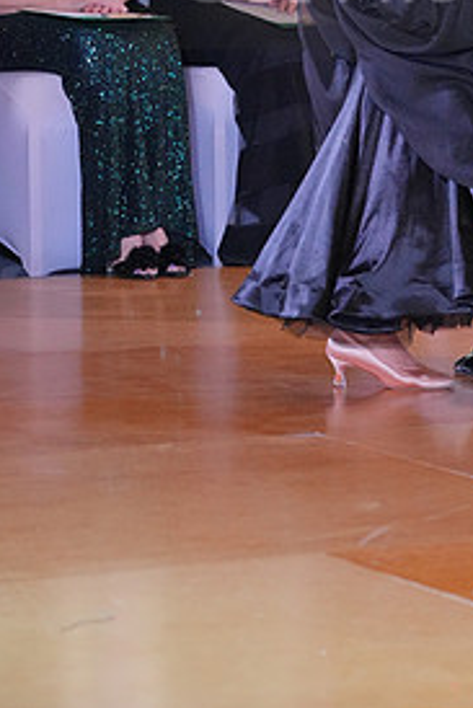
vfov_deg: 7.0
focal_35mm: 292
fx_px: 5747
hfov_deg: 4.7
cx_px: 495
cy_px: -36
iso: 5000
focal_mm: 138
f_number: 4
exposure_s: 1/400
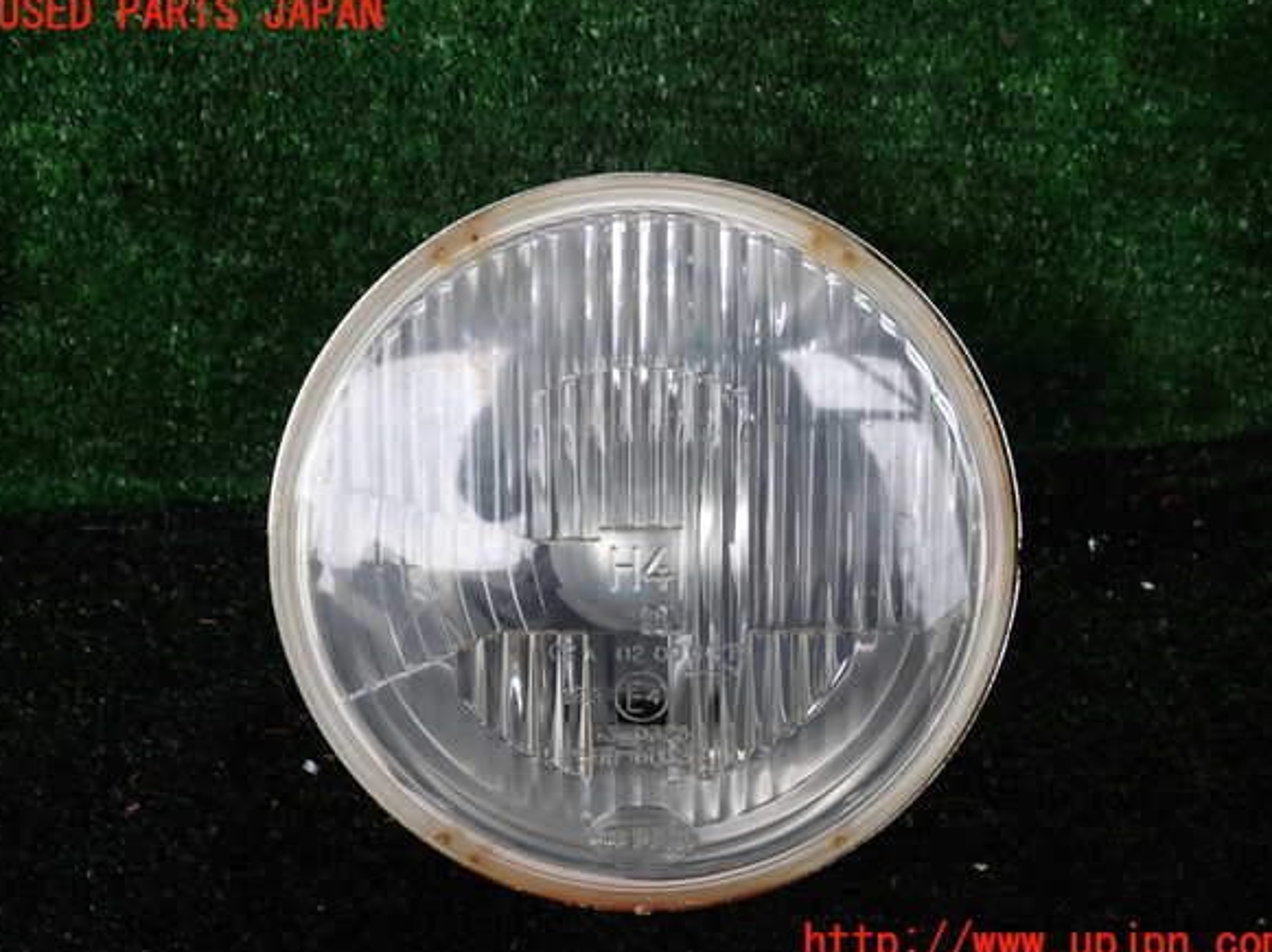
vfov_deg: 45.4
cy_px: 479
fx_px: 1138
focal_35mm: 31
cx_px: 641
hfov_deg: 58.4
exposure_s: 1/60
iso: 125
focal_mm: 5.4
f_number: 2.3
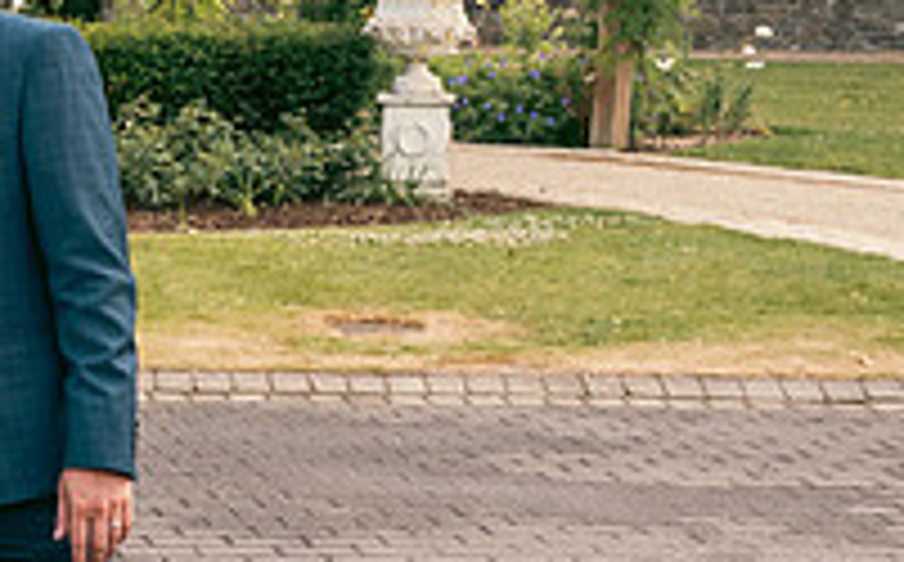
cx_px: -256
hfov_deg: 17.5
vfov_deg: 11.6
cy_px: 398
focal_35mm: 112
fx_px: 2755
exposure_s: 1/200
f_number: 6.3
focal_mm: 38
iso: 250
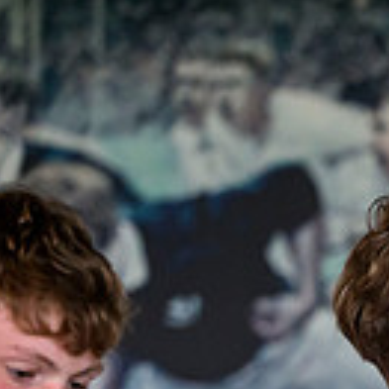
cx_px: 748
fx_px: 5264
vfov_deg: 4.2
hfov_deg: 4.2
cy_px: 539
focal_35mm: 414
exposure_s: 1/320
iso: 4000
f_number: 3.2
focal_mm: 110
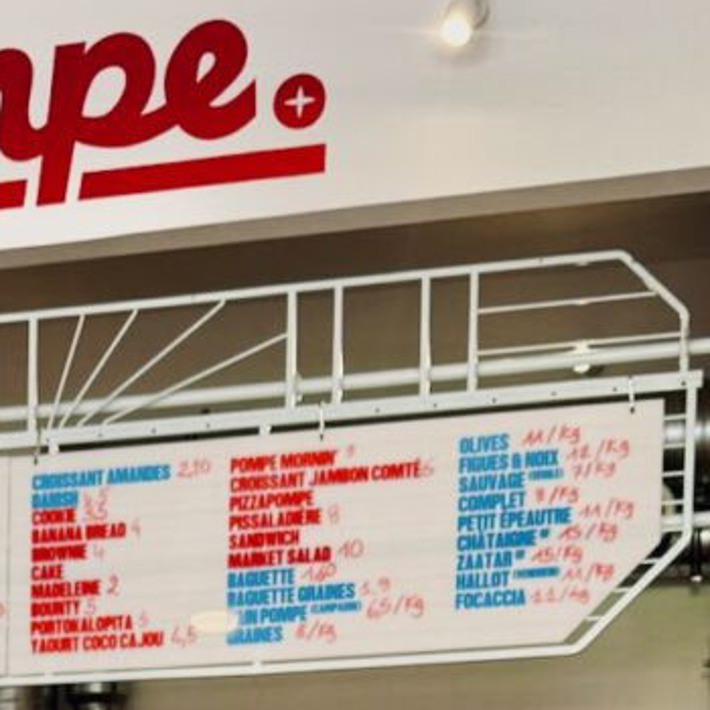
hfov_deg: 24.8
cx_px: -166
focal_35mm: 62
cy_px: 680
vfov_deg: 26.5
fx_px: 1439
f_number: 1.78
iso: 50
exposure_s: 1/124
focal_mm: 6.76
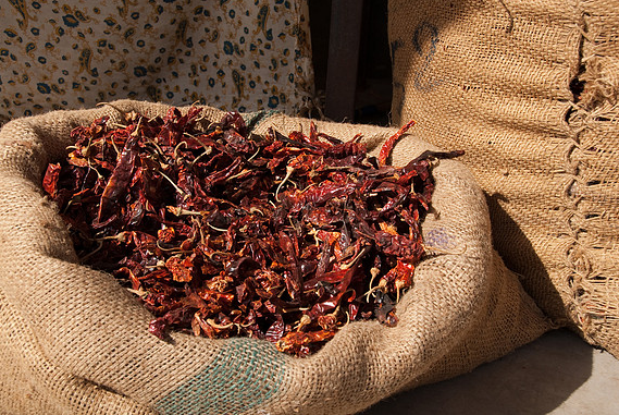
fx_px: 921
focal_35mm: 54
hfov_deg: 37.1
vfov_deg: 25.4
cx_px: 306
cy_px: 209
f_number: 7.1
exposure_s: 1/200
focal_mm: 35
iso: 100
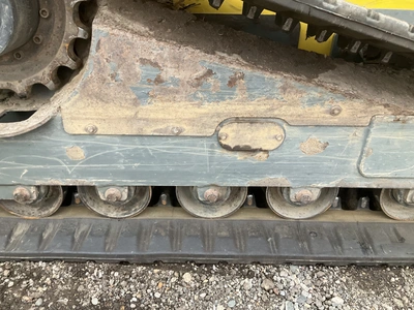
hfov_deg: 61.7
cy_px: 155
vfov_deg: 48.2
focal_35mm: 29
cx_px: 207
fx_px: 347
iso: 80
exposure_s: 1/60
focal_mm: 3
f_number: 1.8
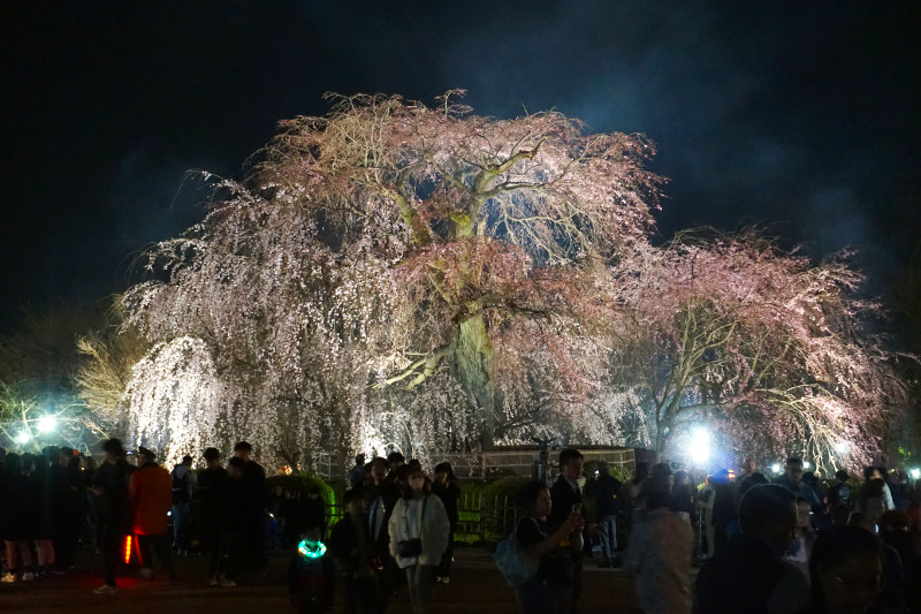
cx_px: 460
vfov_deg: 20.2
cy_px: 307
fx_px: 1726
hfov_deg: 29.9
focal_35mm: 68
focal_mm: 45
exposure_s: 1/13
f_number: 5.6
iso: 3200
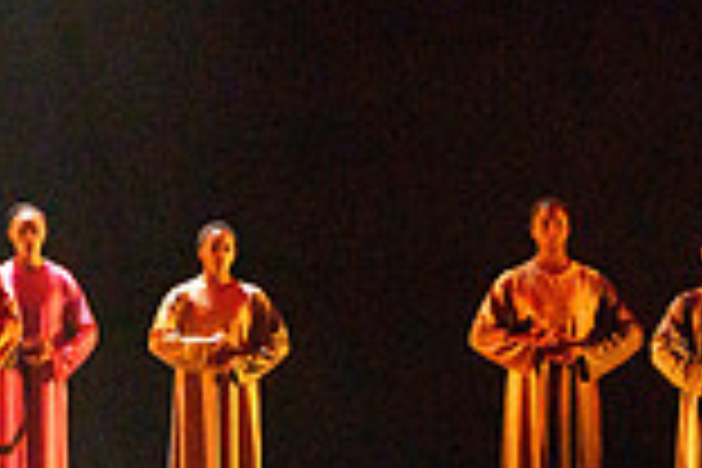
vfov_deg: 3.2
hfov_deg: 4.8
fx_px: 8306
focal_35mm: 426
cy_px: -268
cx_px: -95
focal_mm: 100
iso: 5000
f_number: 5.6
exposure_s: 1/250
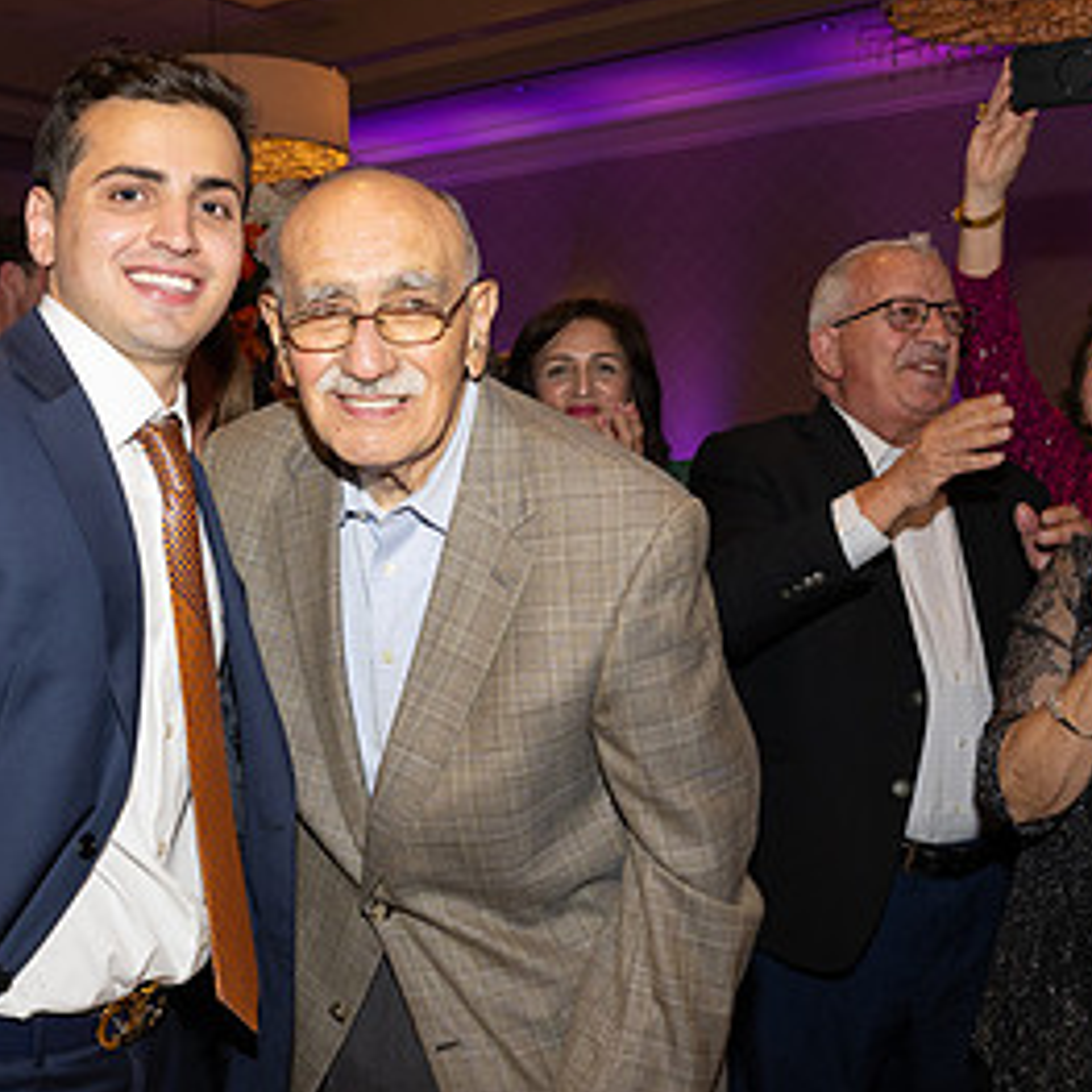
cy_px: 571
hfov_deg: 36.8
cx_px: 299
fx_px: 1606
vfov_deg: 37.5
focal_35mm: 45
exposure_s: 1/100
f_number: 5.6
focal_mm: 24
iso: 800
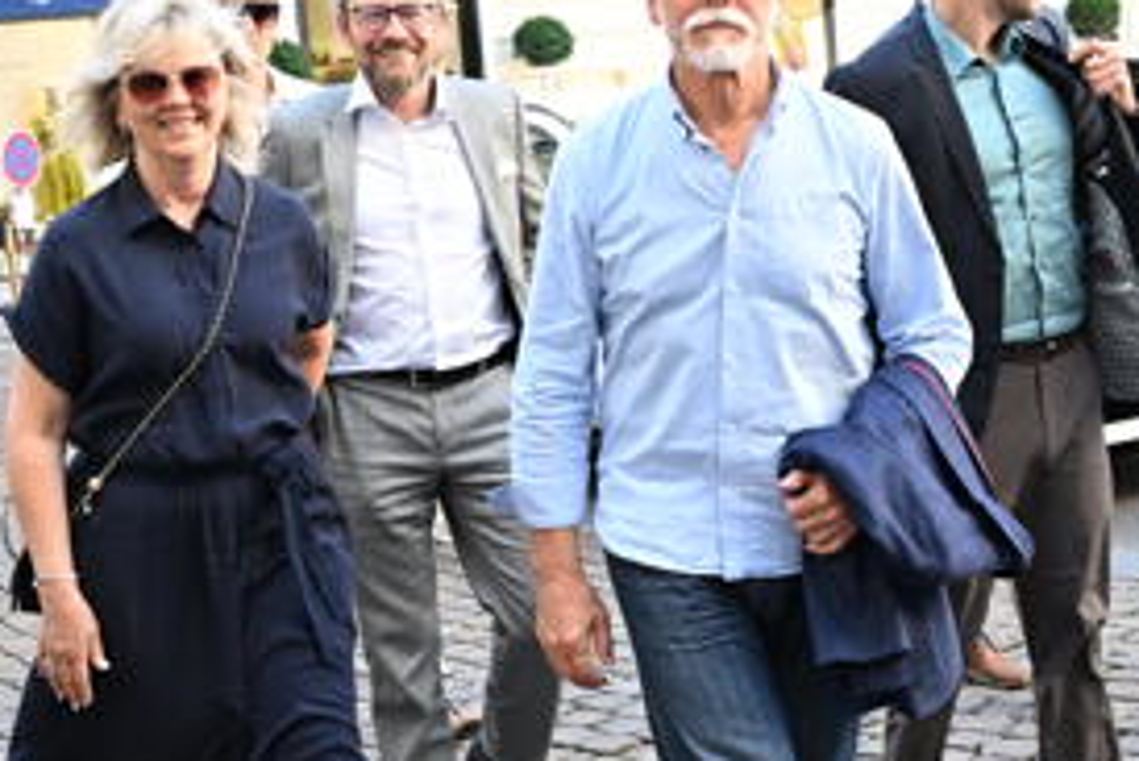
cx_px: 673
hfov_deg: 25.5
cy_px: 412
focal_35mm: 79
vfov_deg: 17.2
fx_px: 2509
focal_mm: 31.5
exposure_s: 1/250
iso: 1250
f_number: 5
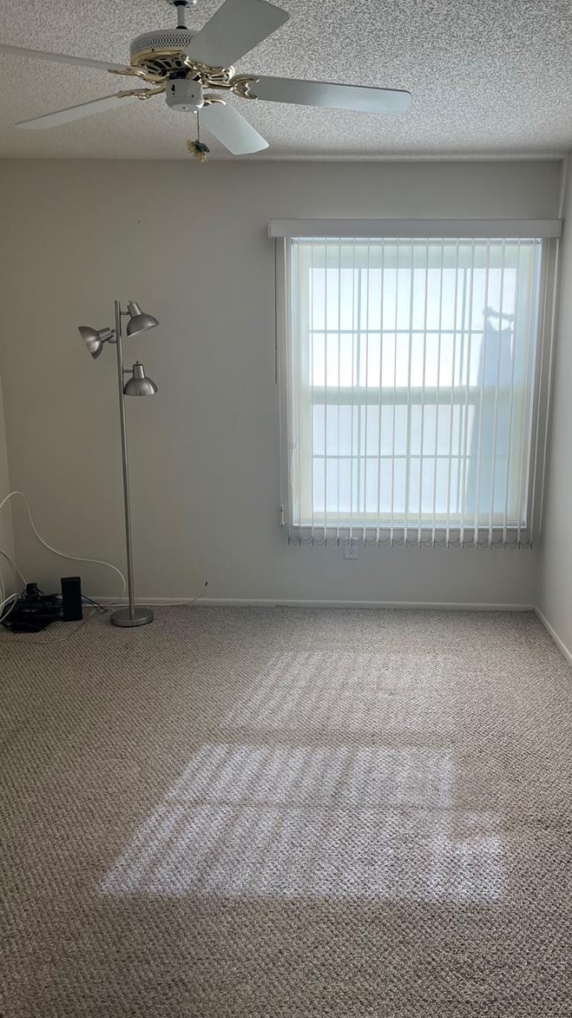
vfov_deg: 66.1
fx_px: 782
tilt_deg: -11.2
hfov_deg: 40.1
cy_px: 504
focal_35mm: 29
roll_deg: +0.1
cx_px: 331
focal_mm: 5.1
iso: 50
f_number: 1.6
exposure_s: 1/162
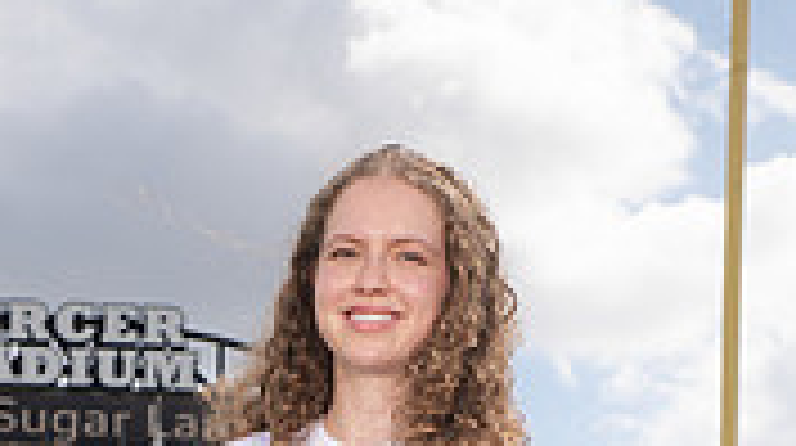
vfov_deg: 8.7
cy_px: 991
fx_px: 2698
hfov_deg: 16.7
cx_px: 166
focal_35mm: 128
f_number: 7.1
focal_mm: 48
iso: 125
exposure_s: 1/400
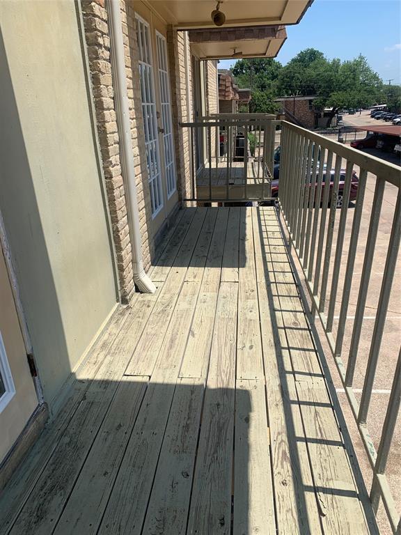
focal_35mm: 26
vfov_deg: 67.3
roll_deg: +3.5
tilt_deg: -22.1
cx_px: 200
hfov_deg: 53.1
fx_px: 402
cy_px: 268
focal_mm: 4.25
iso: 25
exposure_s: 1/2481
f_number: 1.8
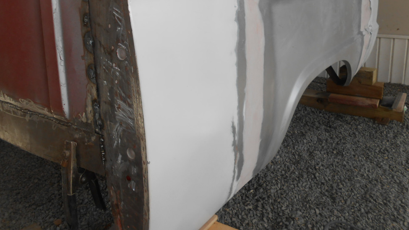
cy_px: 68
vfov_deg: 37.1
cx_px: 212
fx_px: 336
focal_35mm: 31
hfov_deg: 62.6
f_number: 3.5
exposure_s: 1/80
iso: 80
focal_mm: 4.6
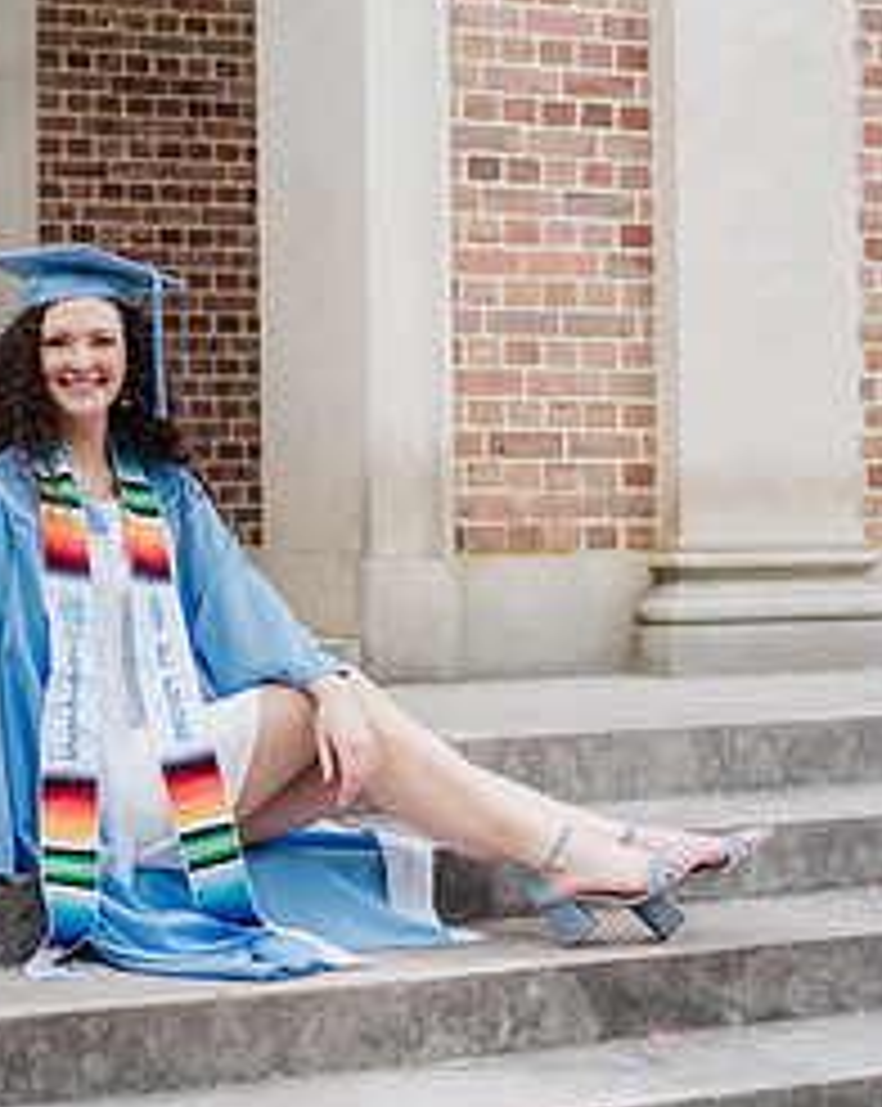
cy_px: 554
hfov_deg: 17.7
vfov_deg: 22.3
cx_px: 243
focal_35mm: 86
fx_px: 2813
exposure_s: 1/400
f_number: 2.5
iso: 500
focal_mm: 50
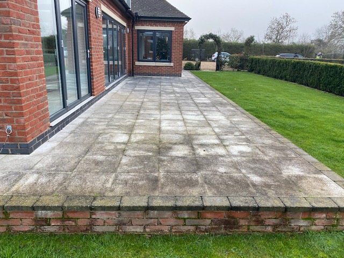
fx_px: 258
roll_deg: -0.7
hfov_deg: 67.3
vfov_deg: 53.1
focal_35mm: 26
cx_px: 172
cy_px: 129
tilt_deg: -15.4
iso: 40
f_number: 1.8
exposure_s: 1/121
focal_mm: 4.25
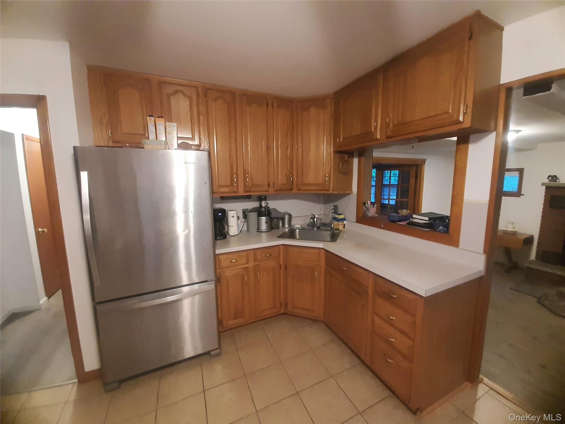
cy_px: 212
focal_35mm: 13
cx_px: 282
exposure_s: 1/24
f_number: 2.2
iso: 320
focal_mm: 1.42
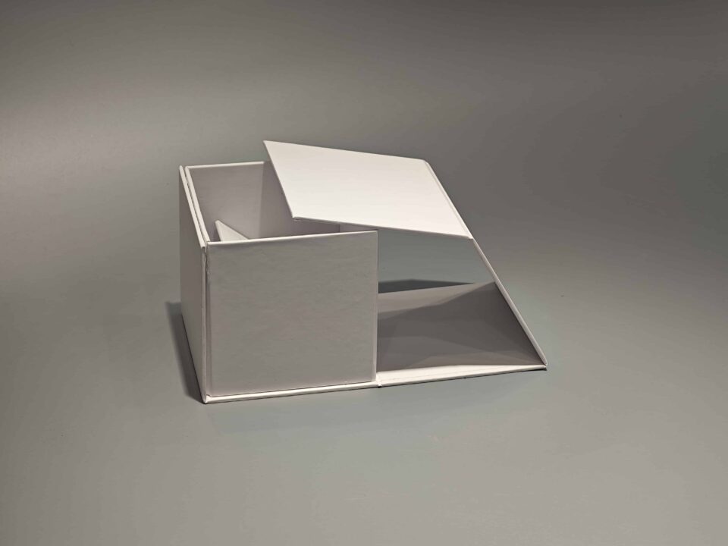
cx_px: 364
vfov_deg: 19.6
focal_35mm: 75
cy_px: 273
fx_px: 1577
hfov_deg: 26.0
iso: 80
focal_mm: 10.1
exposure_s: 1/100
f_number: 2
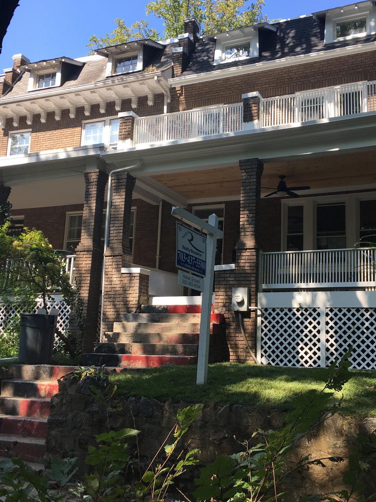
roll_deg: -2.8
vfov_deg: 51.3
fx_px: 521
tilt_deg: +12.8
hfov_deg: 39.5
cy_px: 240
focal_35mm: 36
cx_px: 222
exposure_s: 1/434
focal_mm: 4.15
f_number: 2.2
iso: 25
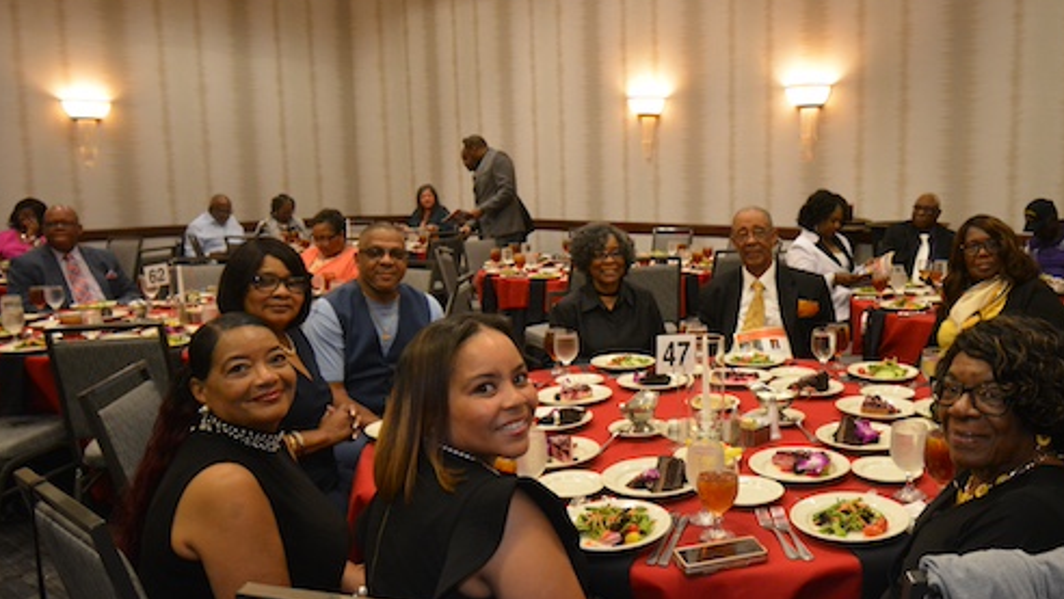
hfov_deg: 62.1
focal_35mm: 31
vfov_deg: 38.2
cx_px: 677
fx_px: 866
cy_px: 291
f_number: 5
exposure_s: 1/60
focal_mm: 15
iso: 1600
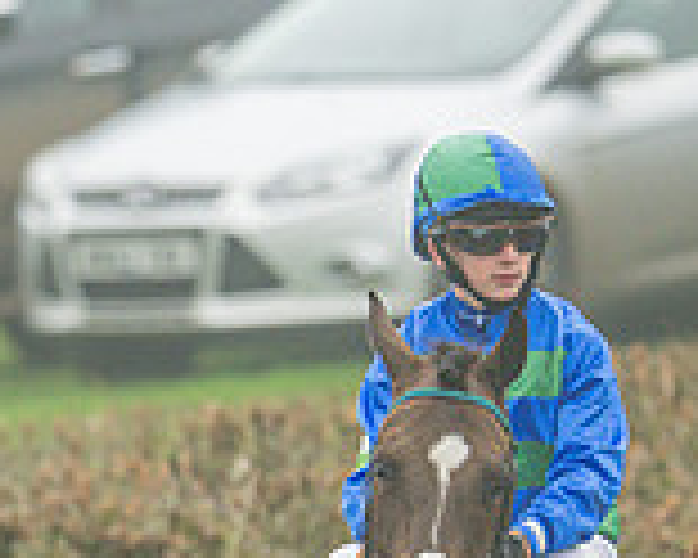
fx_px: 37536
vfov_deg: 0.9
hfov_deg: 1.1
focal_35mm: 1817
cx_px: 143
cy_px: 650
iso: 800
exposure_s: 1/1250
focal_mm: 400
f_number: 5
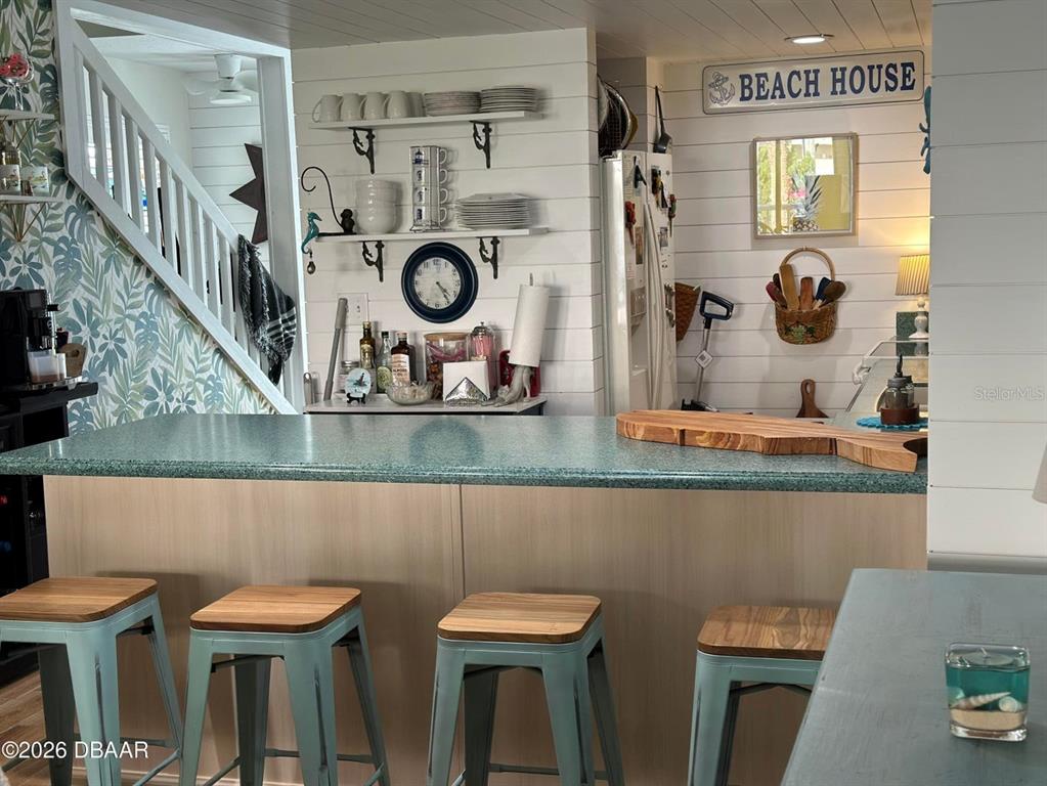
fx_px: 1452
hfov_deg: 39.6
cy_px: 393
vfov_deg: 30.3
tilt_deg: -6.8
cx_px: 524
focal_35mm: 48
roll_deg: +1.7
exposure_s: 1/60
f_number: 1.78
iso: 64
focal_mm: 6.86
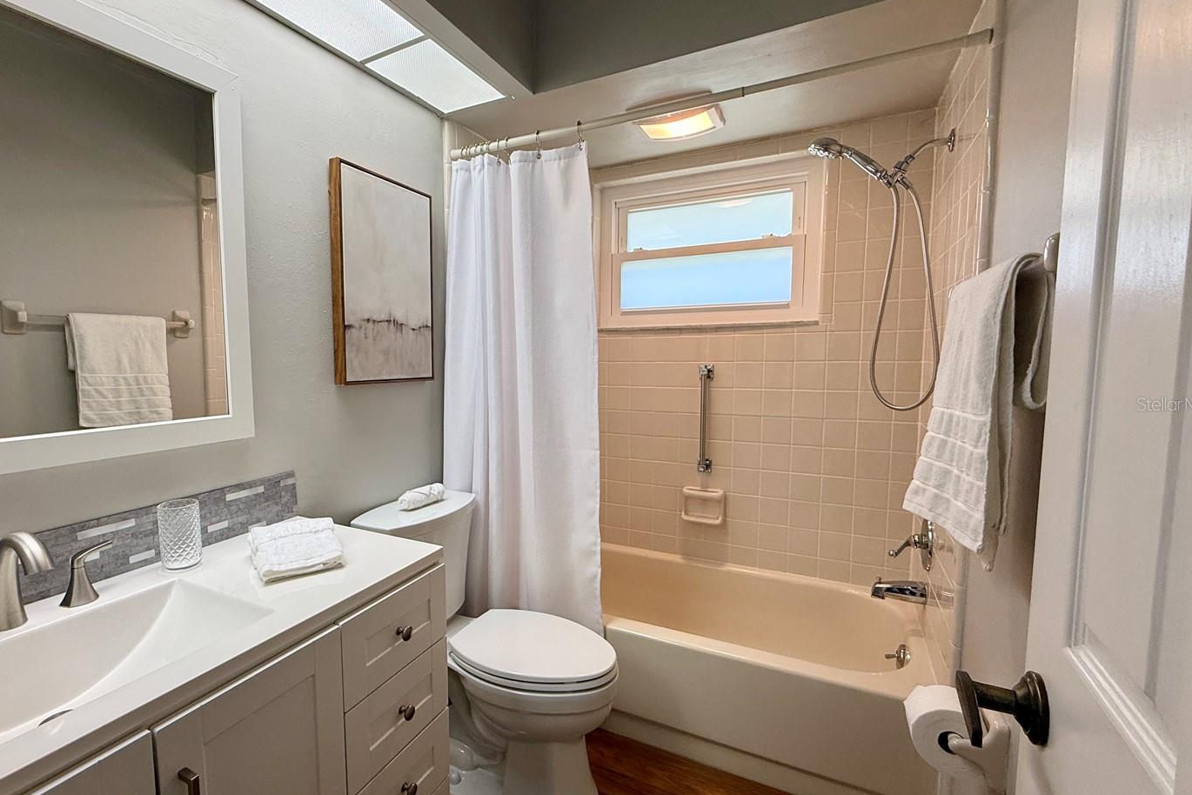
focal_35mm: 17
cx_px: 523
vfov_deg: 70.5
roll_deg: +0.1
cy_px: 404
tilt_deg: -4.5
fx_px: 563
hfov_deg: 92.8
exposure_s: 1/120
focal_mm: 2.22
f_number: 2.2
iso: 125
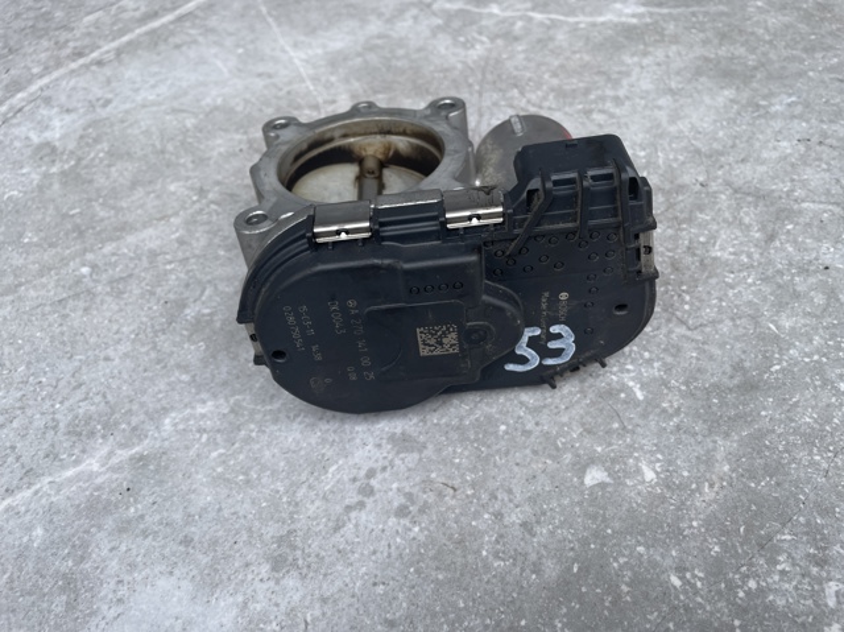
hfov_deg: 67.3
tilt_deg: -48.9
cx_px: 422
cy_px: 316
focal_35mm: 26
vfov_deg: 53.0
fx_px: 633
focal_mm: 4.2
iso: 32
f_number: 1.6
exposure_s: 1/647
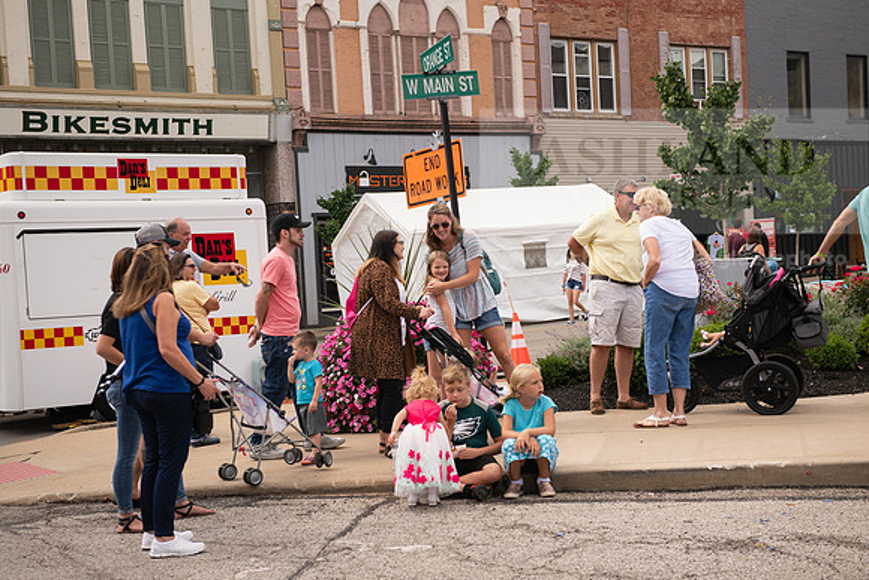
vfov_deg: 23.4
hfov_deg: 34.5
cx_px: 434
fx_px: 1400
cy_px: 290
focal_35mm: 58
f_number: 5
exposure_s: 1/400
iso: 200
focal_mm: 58
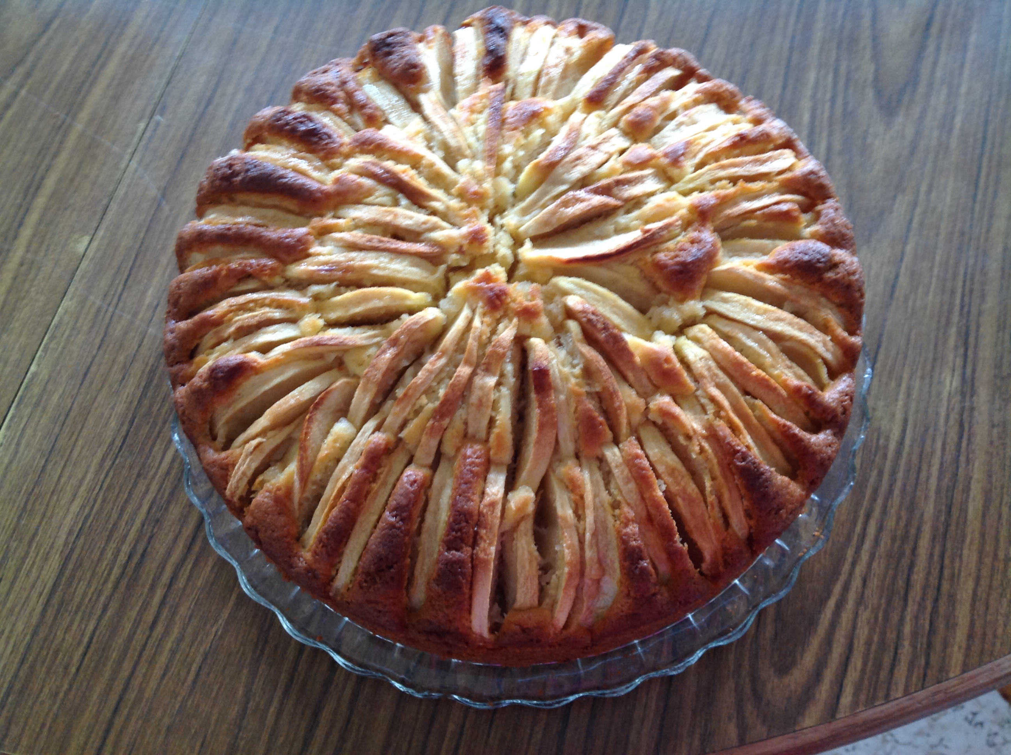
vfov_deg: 40.6
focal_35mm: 35
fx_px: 1021
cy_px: 378
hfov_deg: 52.7
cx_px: 506
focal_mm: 4.28
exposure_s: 1/15
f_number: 2.4
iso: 125
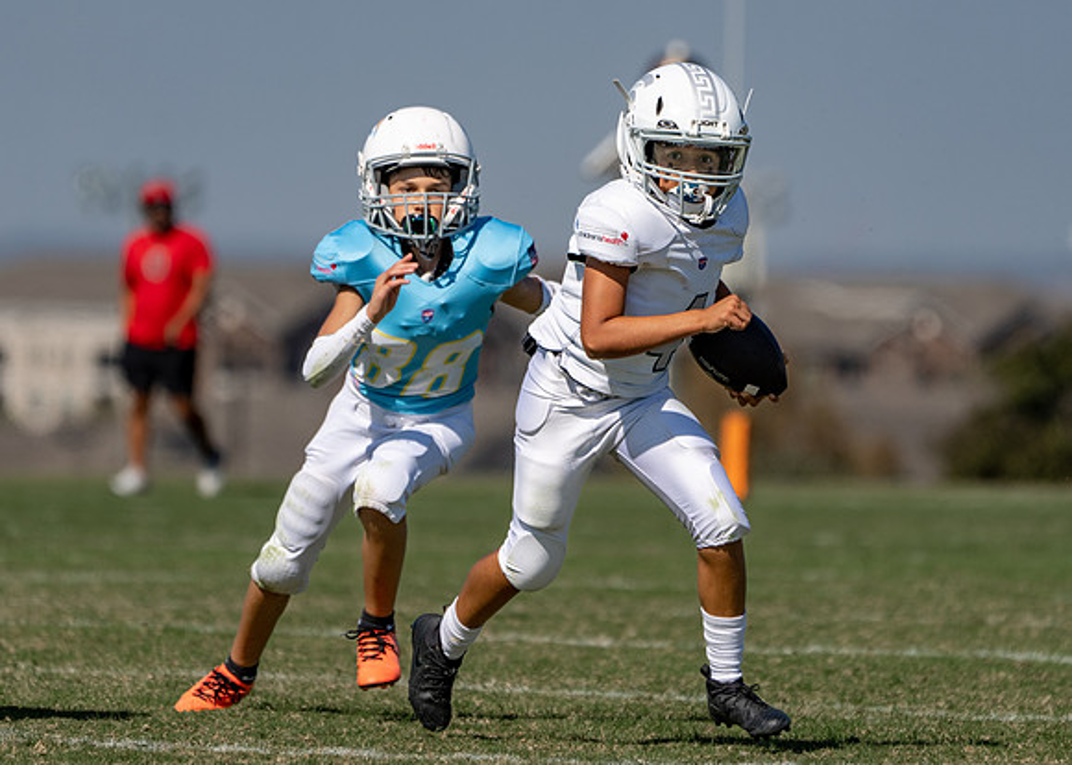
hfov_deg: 3.4
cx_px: 597
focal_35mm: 589
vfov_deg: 2.4
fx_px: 17930
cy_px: 339
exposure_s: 1/1600
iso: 100
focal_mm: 400
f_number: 5.6
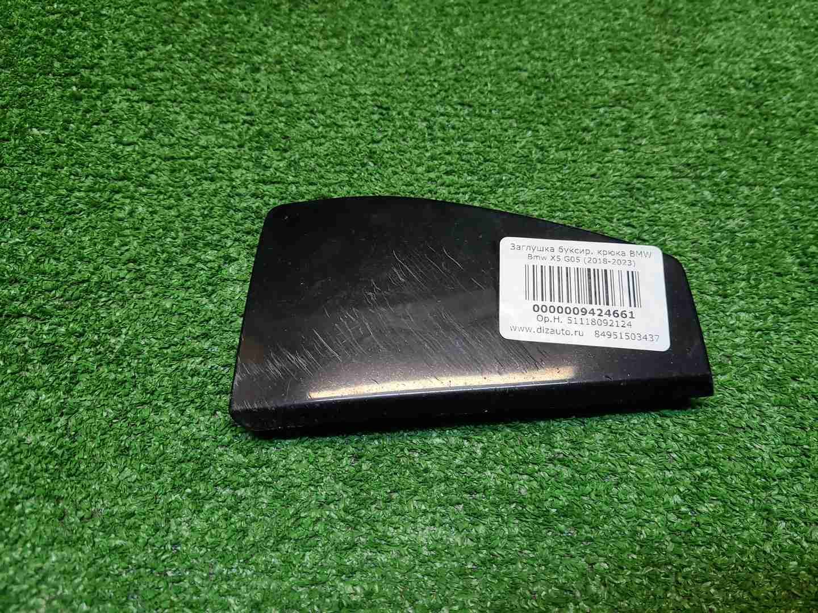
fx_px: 614
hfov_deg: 67.3
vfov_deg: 53.1
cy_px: 306
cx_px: 409
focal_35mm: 26
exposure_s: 1/50
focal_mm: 5.4
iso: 75
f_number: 1.8
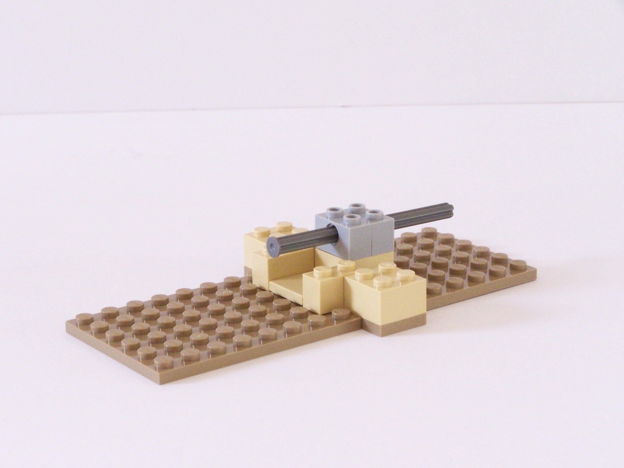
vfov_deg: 14.1
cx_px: 312
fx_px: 1893
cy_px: 234
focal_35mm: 105
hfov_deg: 18.7
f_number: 5.6
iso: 400
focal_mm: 17.5
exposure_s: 1/15
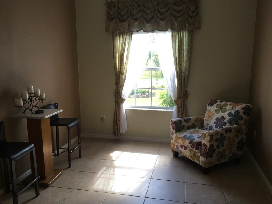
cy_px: 104
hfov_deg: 60.0
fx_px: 236
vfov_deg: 46.8
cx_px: 135
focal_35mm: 30
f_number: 2.2
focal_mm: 4.15
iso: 32
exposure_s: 1/120
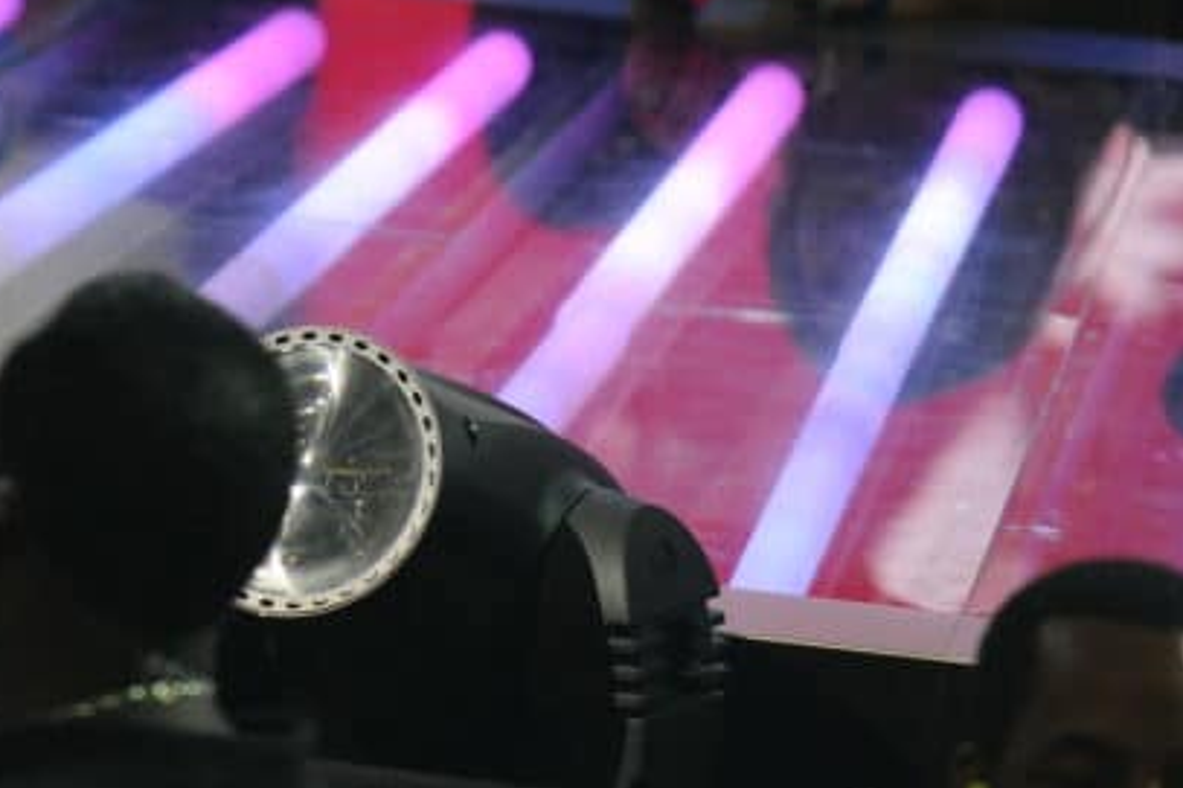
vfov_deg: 2.7
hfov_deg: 4.1
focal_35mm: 503
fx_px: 16522
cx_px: -206
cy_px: 33
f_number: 2.8
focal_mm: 200
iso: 1250
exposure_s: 1/320
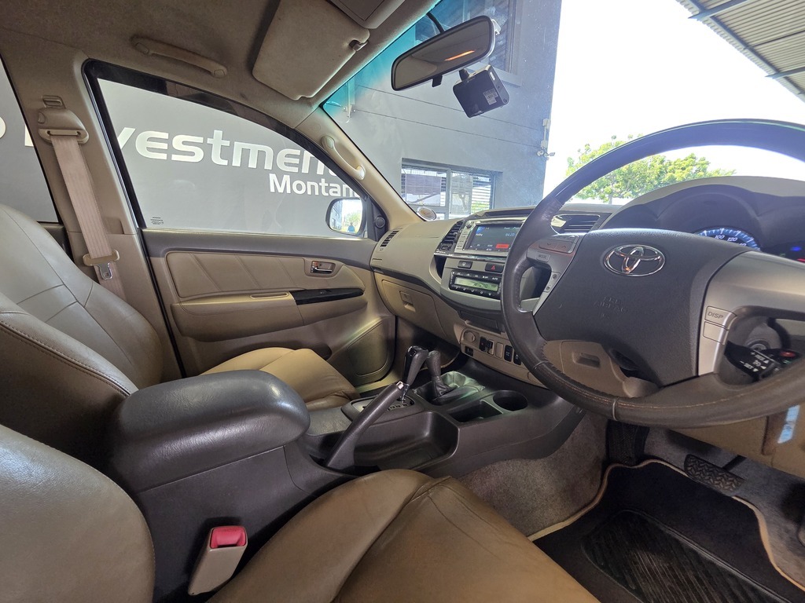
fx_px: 302
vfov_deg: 89.9
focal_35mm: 13
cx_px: 402
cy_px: 302
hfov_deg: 106.2
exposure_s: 1/100
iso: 250
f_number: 2.2
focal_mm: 2.2
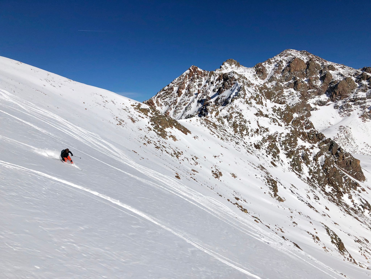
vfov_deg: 49.7
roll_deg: +4.3
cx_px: 186
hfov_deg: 63.4
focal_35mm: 28
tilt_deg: -7.0
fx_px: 300
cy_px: 140
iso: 25
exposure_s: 1/12195
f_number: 1.8
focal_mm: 3.99
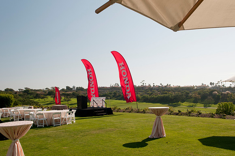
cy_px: 78
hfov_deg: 57.3
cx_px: 118
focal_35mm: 33
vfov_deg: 39.9
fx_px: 215
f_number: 10
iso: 200
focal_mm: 22
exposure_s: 1/160
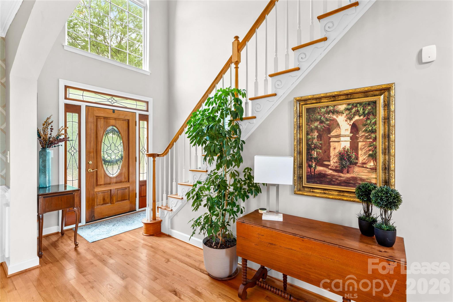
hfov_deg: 96.8
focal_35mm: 16
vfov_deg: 73.7
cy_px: 151
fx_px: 201
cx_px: 226
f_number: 8
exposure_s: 1/1.67
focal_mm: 16
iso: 100
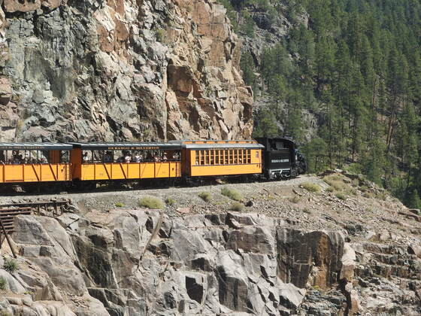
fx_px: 1399
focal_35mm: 115
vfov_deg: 12.9
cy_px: 158
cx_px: 210
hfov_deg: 17.1
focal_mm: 20.6
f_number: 5
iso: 100
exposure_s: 1/400
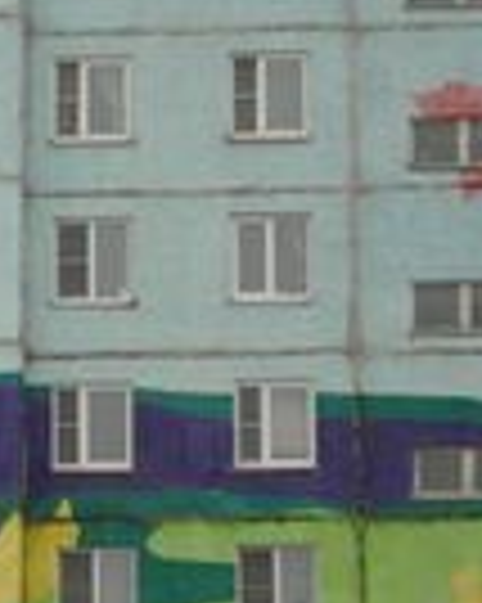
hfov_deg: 6.5
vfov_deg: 8.2
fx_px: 4195
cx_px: -279
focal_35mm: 235
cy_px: 468
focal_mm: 48
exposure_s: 1/200
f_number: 2.8
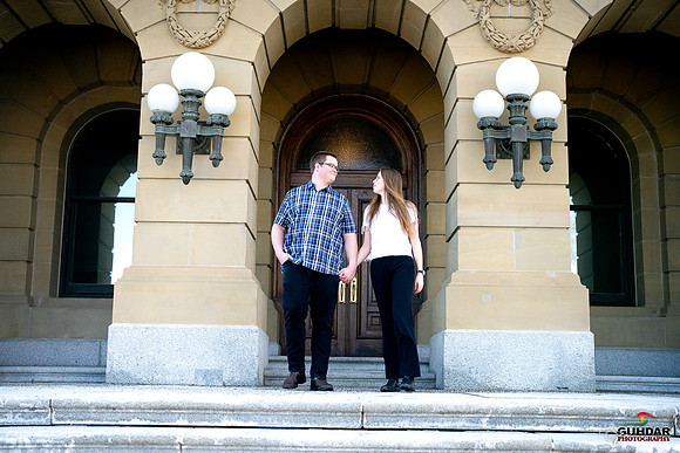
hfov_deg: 39.6
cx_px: 340
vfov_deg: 27.0
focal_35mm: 50
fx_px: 945
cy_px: 226
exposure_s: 1/8000
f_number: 3.5
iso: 6400
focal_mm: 50
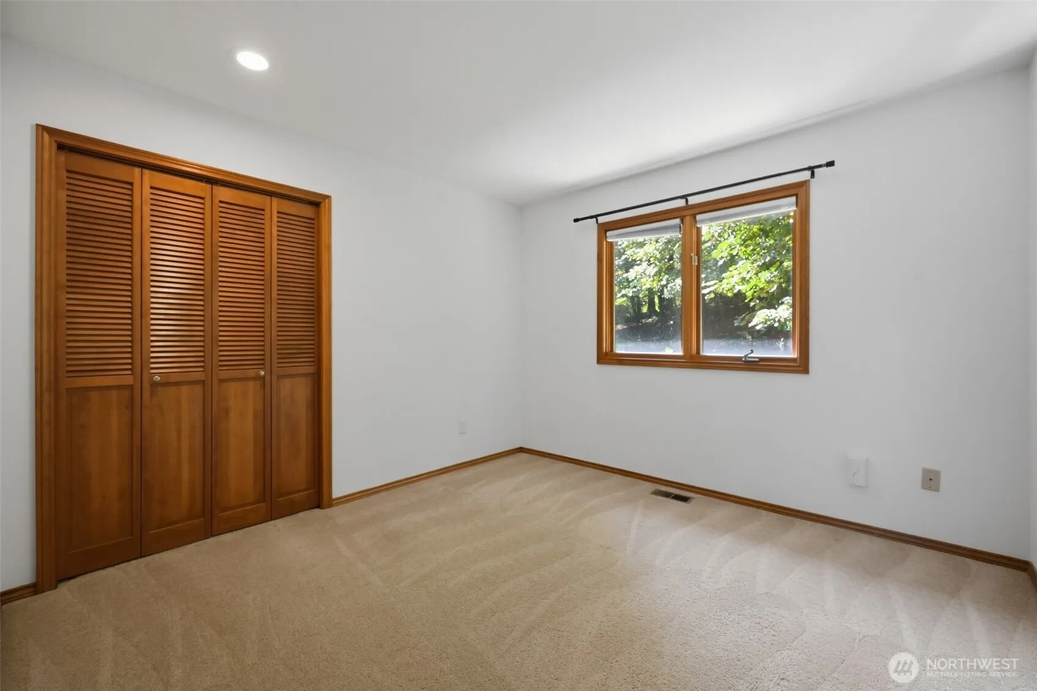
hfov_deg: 104.3
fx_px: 403
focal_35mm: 14
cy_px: 346
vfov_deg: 81.2
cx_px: 518
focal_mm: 14
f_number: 6.3
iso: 400
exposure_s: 1/60
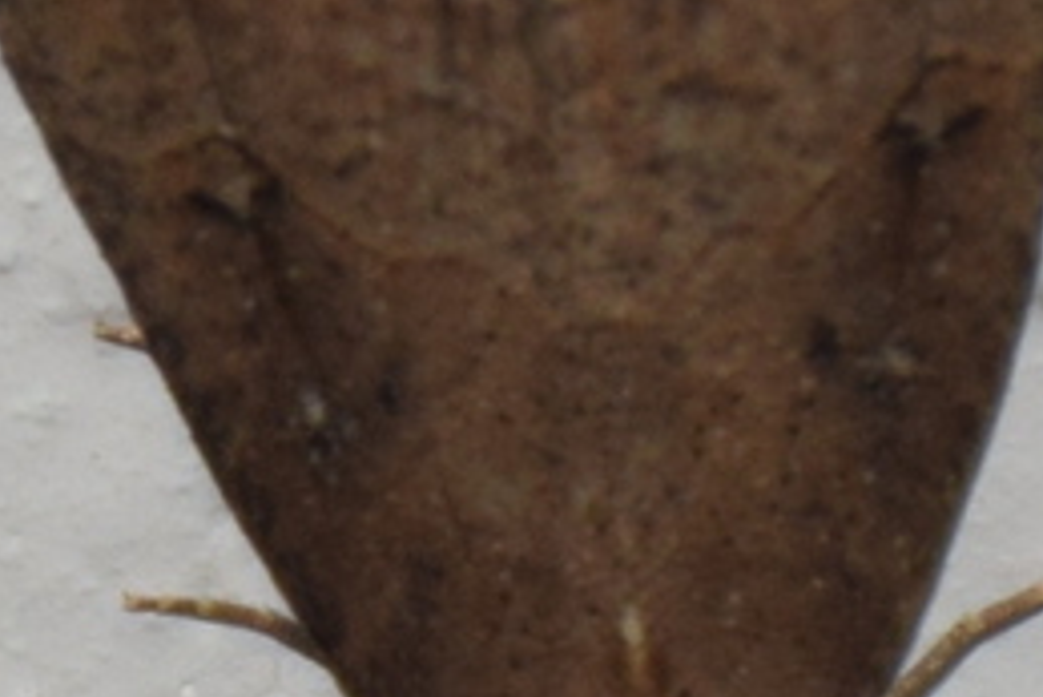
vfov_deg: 1.8
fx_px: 22552
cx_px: 596
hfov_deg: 2.6
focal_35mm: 778
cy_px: 278
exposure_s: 1/60
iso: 320
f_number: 5.6
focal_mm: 140
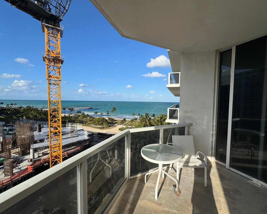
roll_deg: -0.4
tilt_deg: -2.5
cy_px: 107
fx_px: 119
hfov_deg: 96.6
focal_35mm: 15
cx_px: 144
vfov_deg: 84.0
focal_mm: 2.22
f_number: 2.2
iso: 50
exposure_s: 1/2273
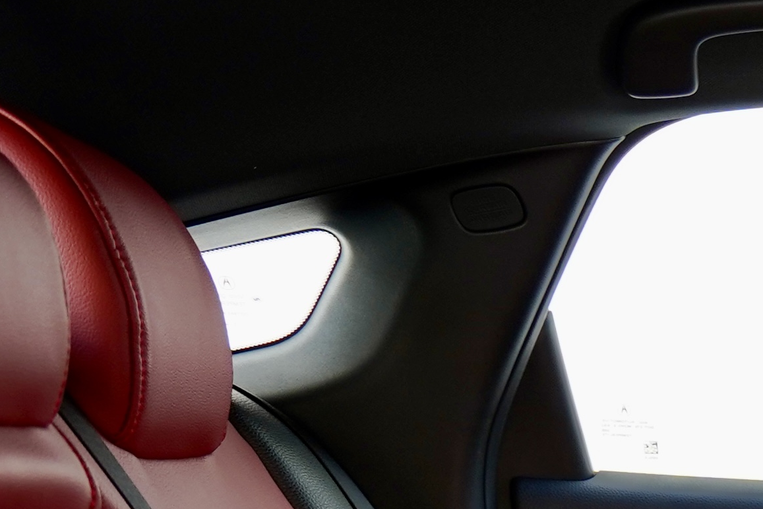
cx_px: 1629
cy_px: 1090
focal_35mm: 83
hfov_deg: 16.6
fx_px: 1759
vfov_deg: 13.5
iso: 200
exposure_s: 1/60
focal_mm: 16
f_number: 4
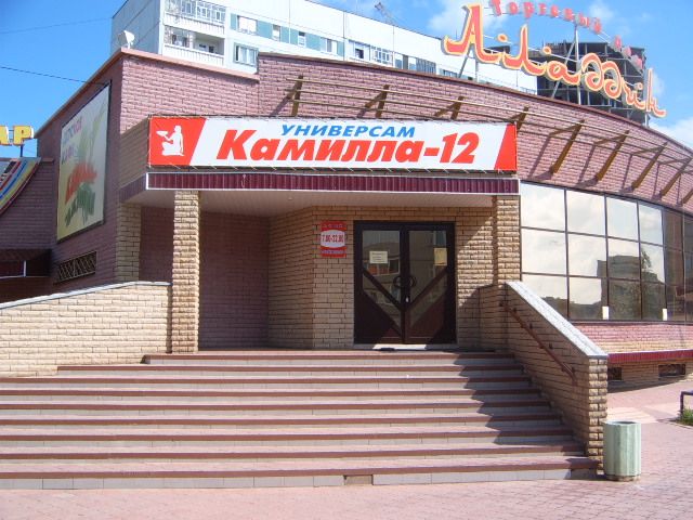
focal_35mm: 37
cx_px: 346
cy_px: 260
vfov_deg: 38.7
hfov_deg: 50.1
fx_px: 741
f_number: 6
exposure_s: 1/250
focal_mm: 6.2
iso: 63
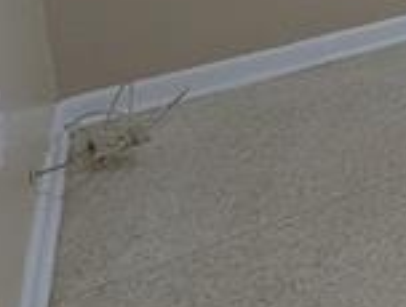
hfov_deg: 18.2
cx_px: 831
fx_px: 788
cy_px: -214
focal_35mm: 67
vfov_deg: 18.3
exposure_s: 1/60
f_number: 2.2
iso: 177
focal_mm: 2.35
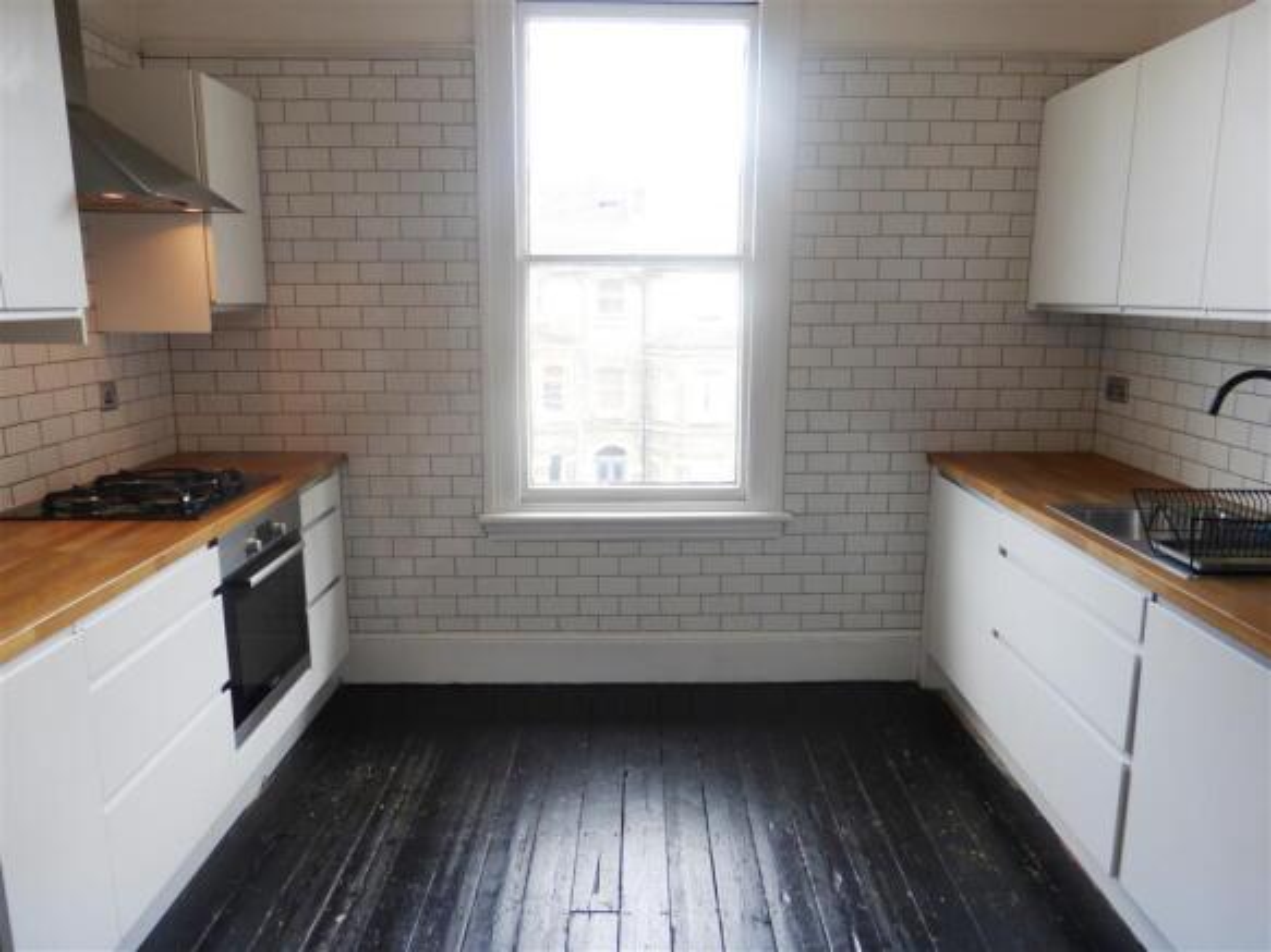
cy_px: 476
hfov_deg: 69.4
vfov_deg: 54.9
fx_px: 918
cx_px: 636
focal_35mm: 25
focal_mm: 4.3
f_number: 3.3
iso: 125
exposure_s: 1/60
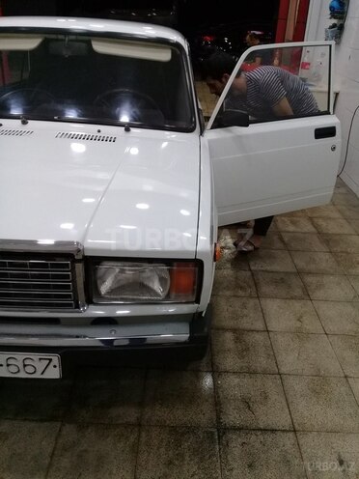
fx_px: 429
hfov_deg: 45.4
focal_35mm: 31
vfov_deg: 58.4
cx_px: 180
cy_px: 240
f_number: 2.2
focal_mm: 3.3
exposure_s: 1/33
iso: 125
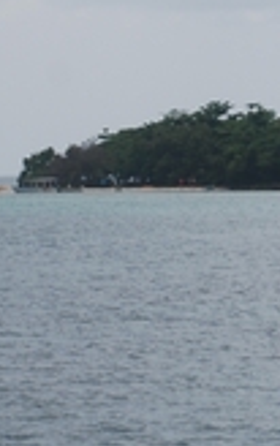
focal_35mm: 335
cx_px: 356
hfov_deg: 3.9
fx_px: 4076
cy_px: 35
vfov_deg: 6.2
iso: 100
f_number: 9.5
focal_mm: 48
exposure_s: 1/350
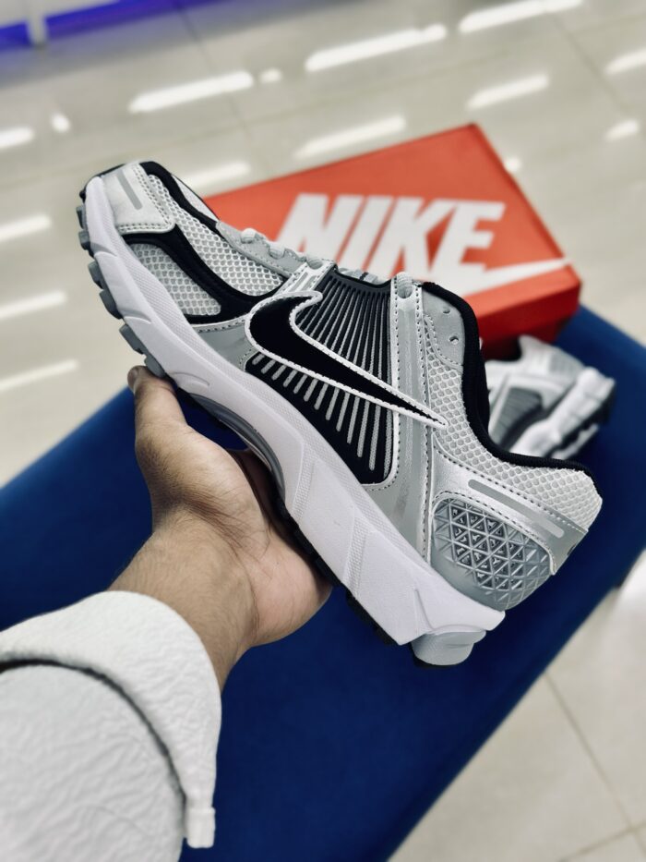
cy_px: 431
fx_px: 1194
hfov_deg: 30.3
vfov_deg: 39.7
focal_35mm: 48
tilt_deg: -57.3
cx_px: 323
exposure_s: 1/122
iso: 80
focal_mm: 6.86
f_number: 1.78
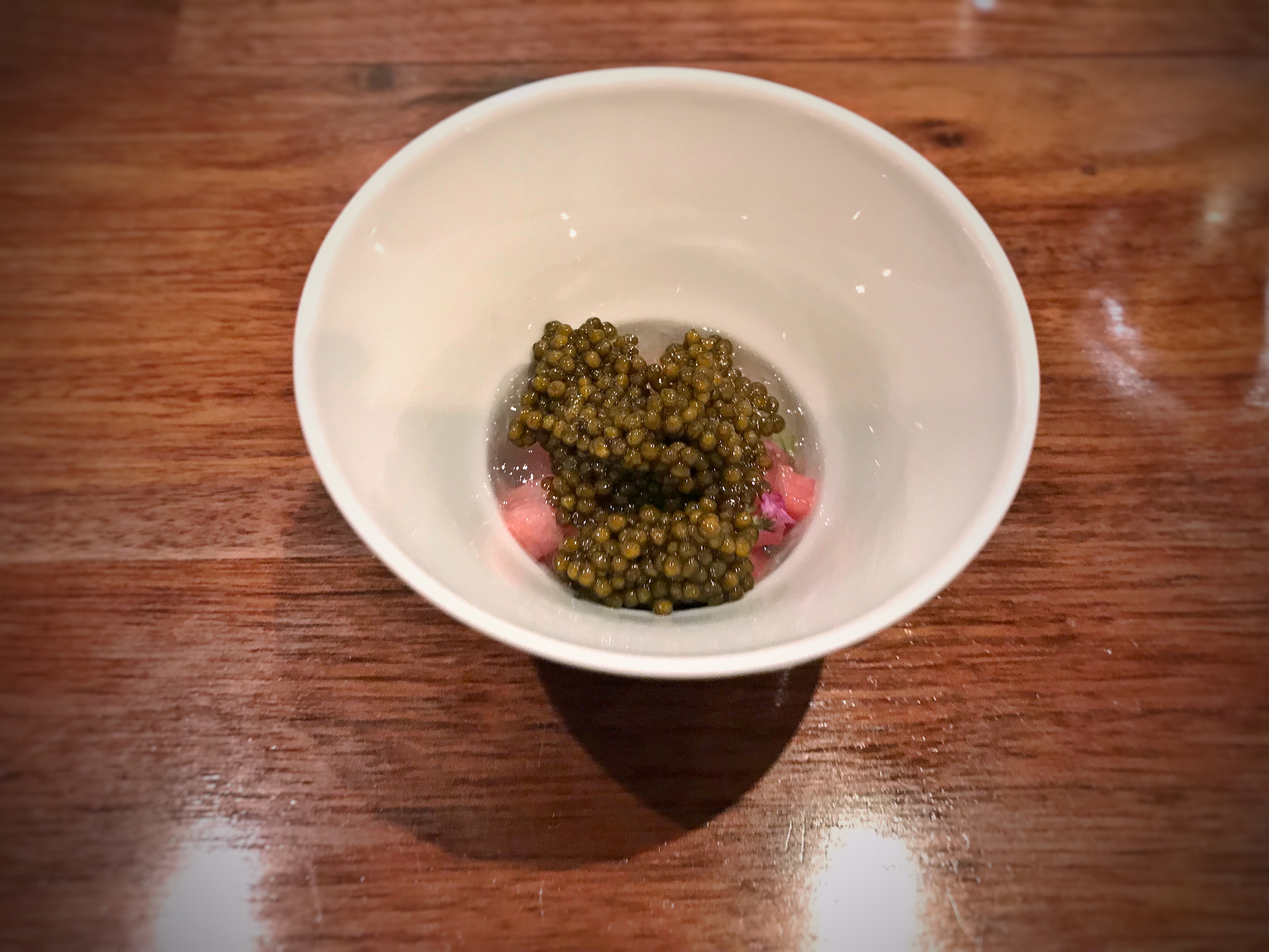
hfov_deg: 63.4
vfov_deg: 49.7
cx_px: 634
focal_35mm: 28
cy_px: 476
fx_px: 1026
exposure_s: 1/11
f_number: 1.8
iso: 100
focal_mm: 3.99
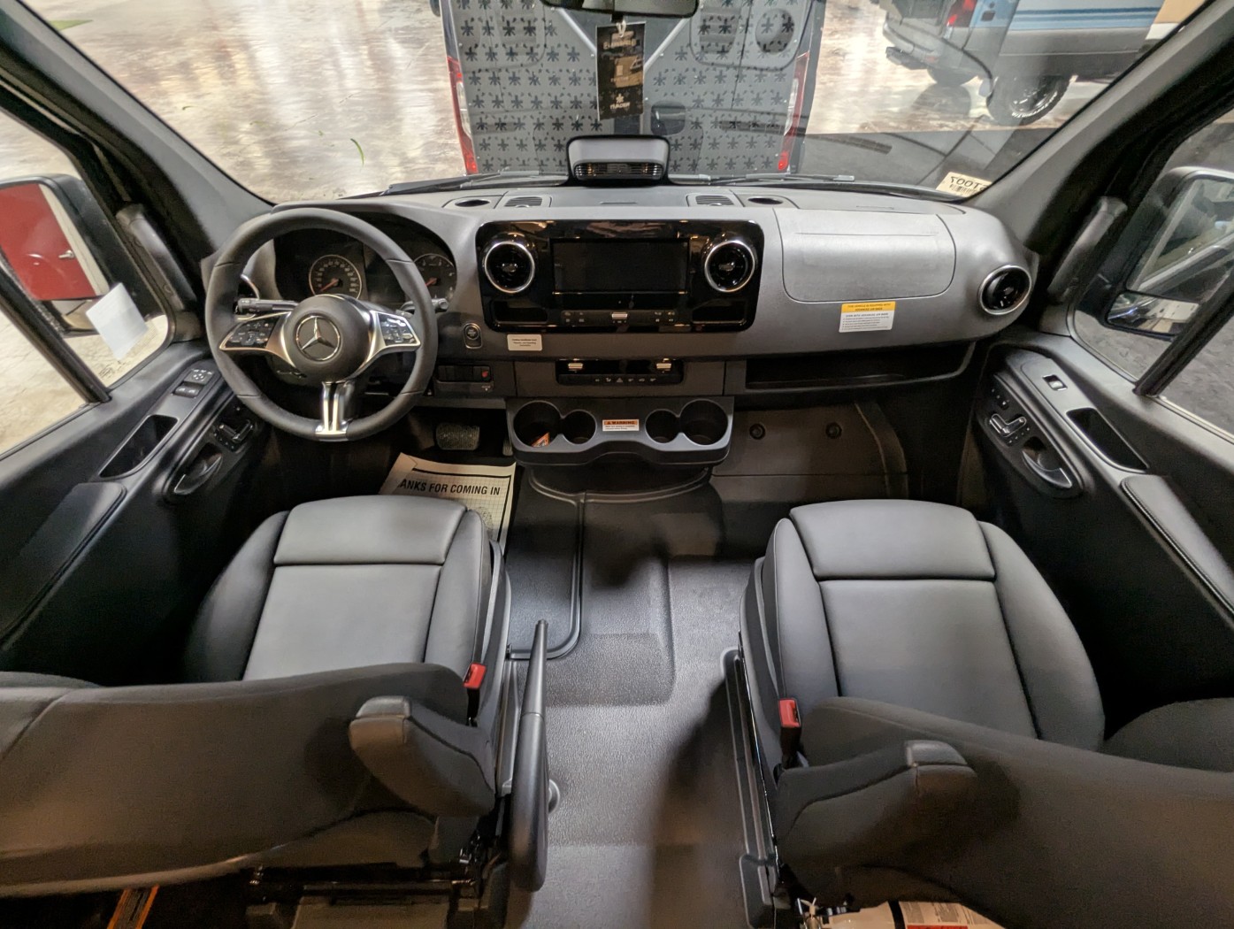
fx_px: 571
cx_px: 617
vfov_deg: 78.2
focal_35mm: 16
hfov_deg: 94.4
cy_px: 464
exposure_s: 1/30
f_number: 2.2
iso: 188
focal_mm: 2.35
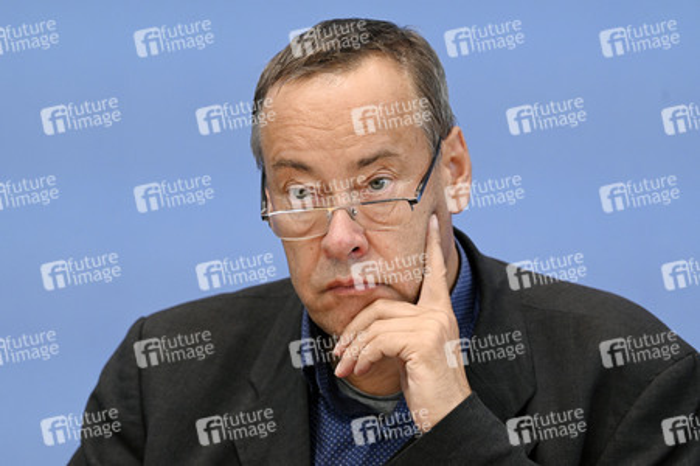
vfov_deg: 7.8
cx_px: 350
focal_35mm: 175
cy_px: 233
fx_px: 3400
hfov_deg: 11.8
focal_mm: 175
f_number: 5.6
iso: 3200
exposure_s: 1/500
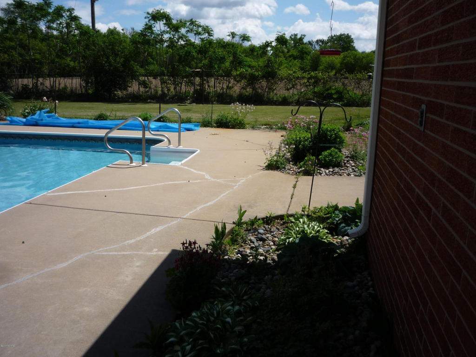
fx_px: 440
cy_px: 178
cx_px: 238
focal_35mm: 32
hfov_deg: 56.8
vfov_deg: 44.2
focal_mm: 5.2
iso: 100
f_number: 5.6
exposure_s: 1/640
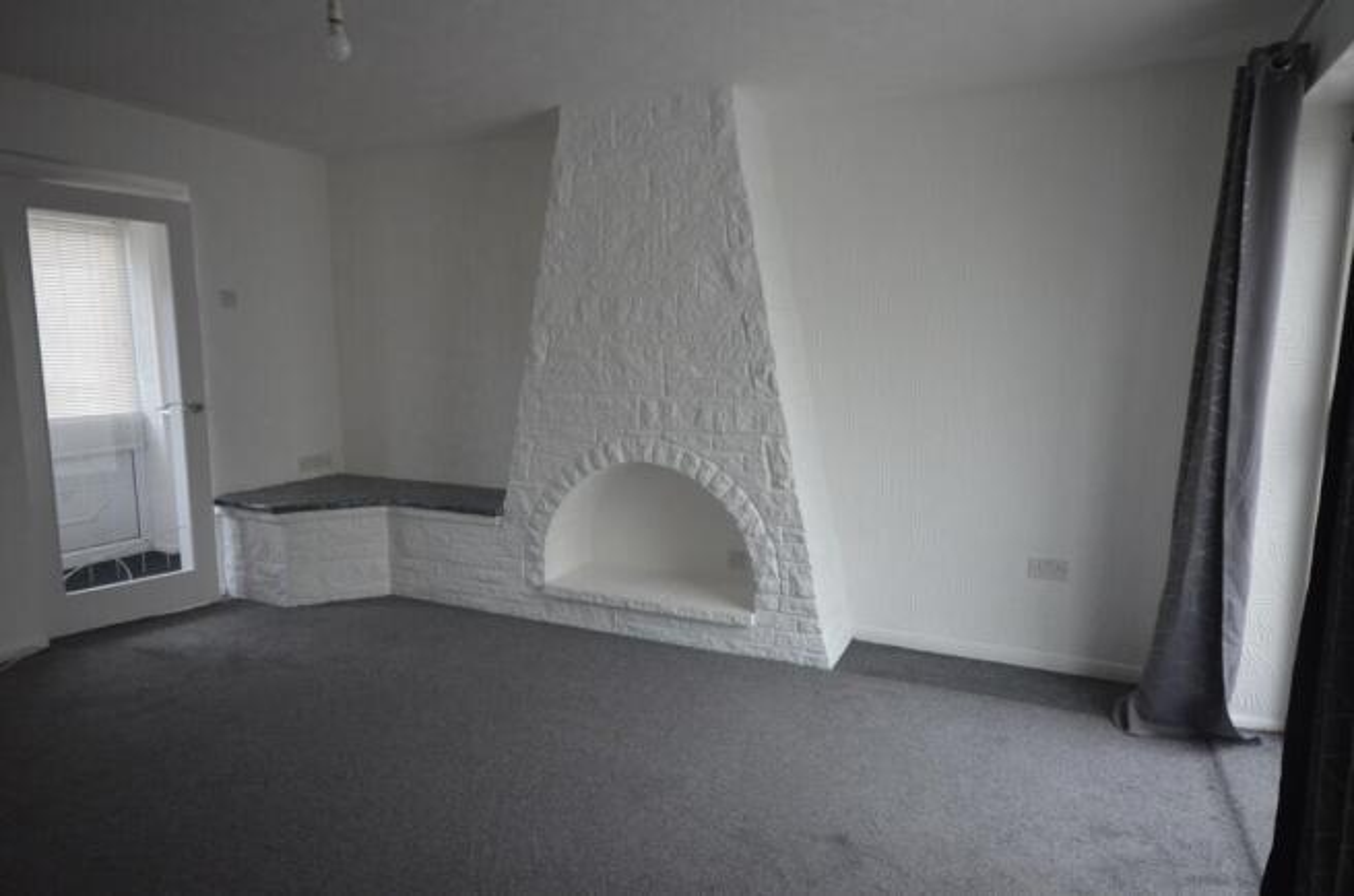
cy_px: 448
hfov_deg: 81.3
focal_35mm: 21
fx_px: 788
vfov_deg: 59.2
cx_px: 677
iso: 800
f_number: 6.3
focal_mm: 14
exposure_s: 1/15
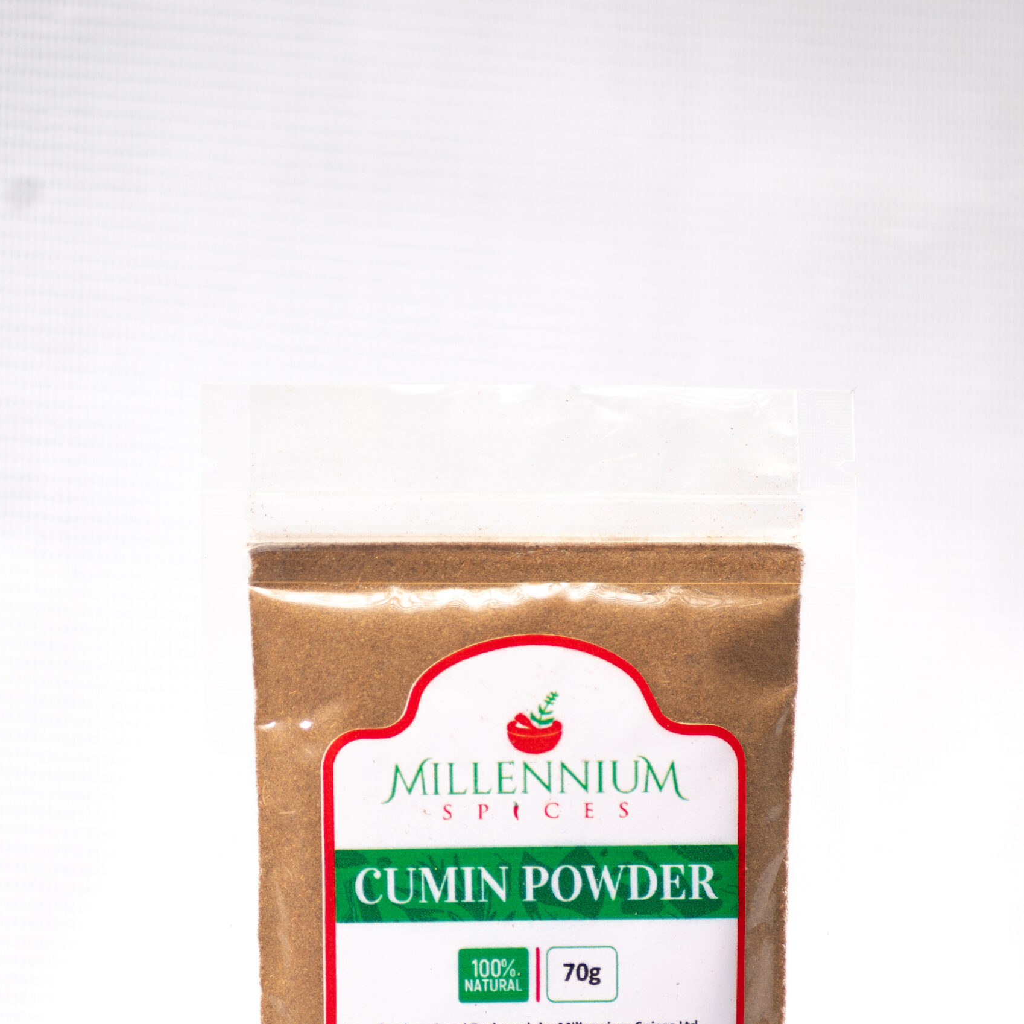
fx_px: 6560
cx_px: 510
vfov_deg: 8.9
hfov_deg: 8.9
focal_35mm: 196
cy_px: 718
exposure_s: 1/200
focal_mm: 102
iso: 100
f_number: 4.8
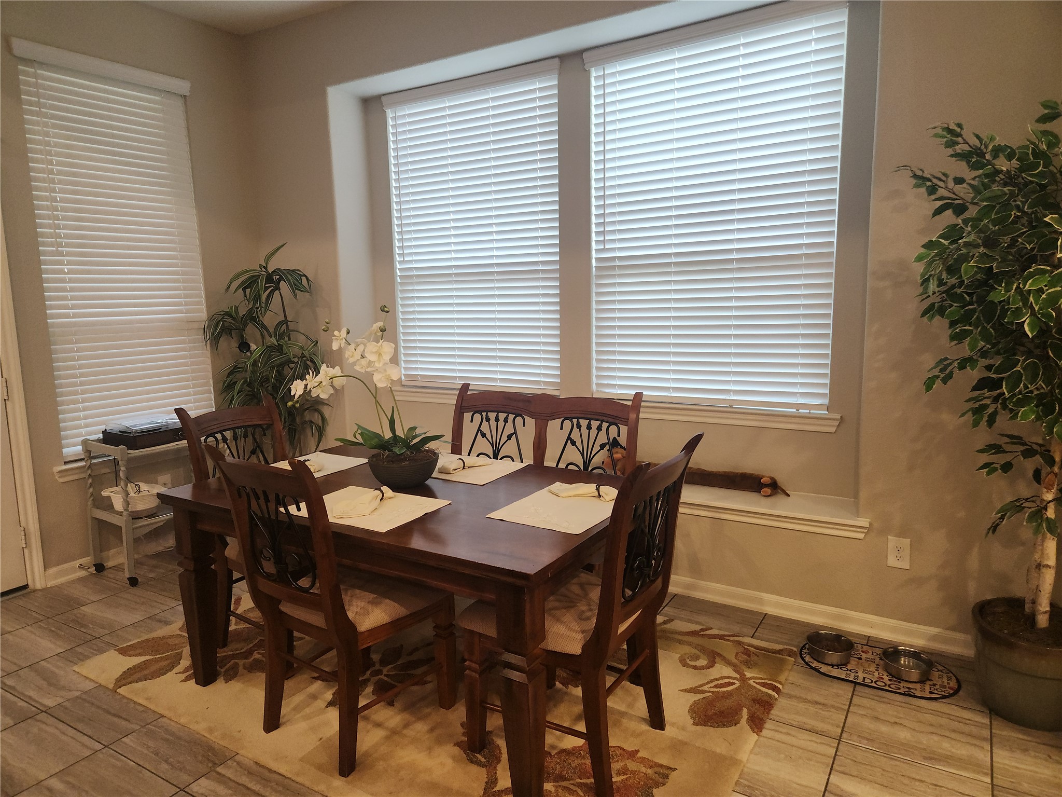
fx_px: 706
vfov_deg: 58.9
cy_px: 398
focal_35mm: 23
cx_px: 531
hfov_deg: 73.9
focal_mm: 5.4
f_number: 1.8
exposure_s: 1/60
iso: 160
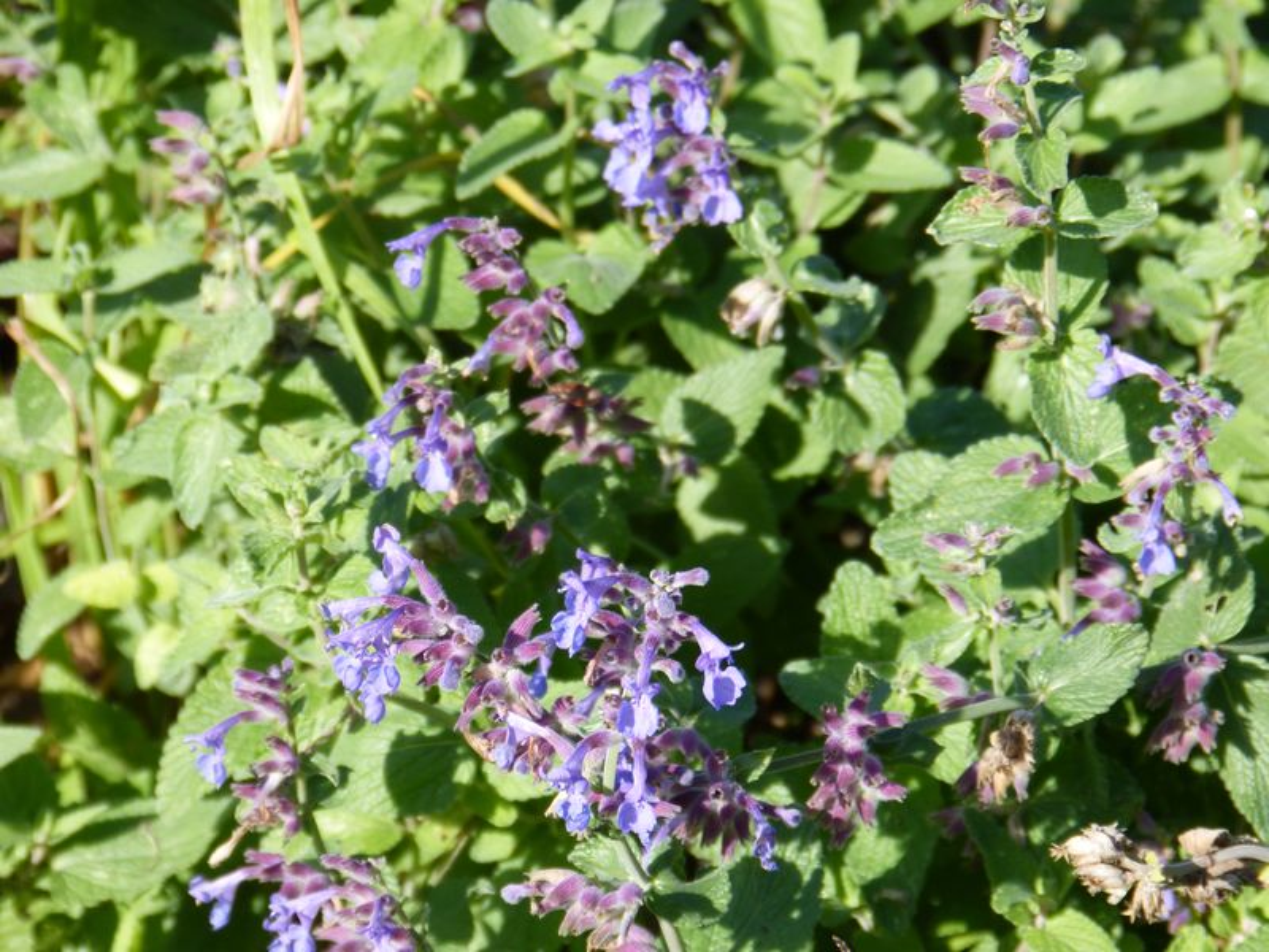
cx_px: 634
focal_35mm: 158
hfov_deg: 12.5
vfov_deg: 9.4
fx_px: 5792
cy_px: 476
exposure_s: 1/400
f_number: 4
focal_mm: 28.4
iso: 100
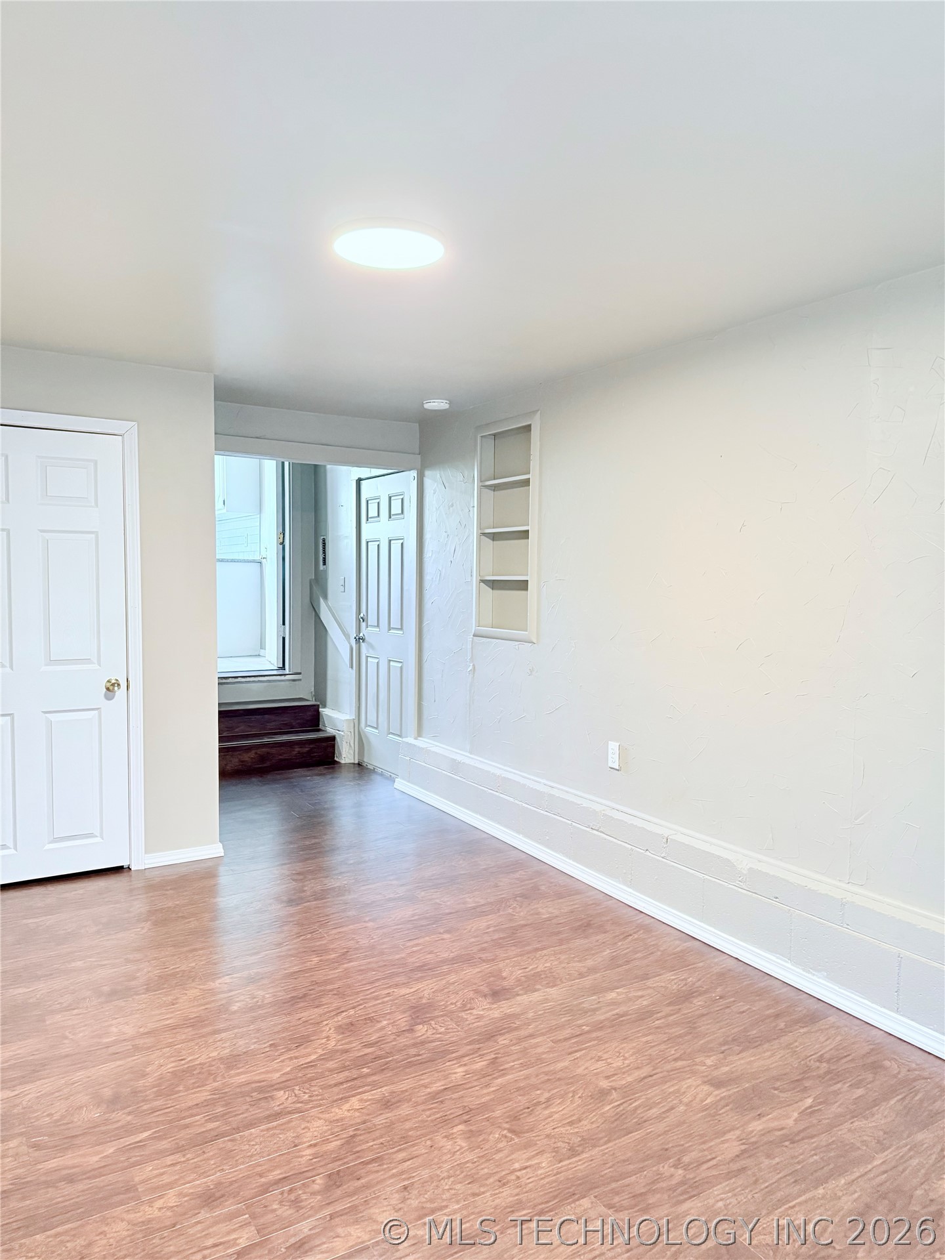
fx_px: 874
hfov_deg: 56.8
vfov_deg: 71.6
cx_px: 472
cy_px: 630
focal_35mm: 24
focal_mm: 6.76
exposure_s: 1/60
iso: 500
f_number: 1.78
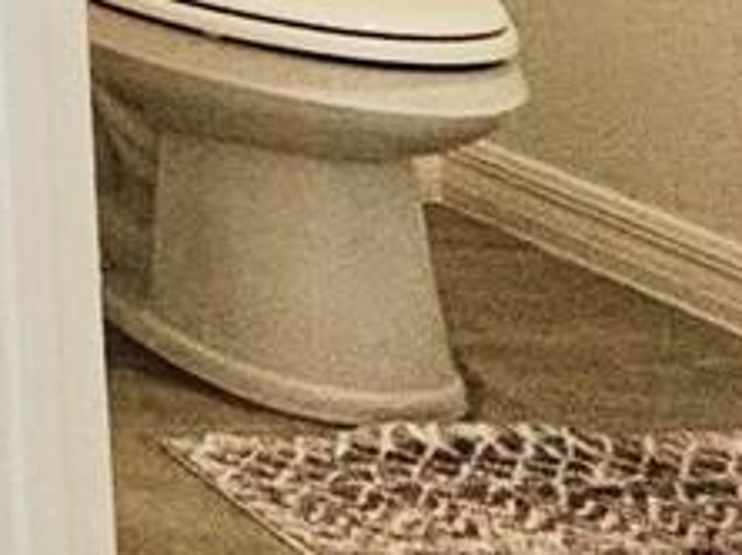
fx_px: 2163
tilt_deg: +3.6
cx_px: -1220
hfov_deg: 12.8
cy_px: -722
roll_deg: +0.1
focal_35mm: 101
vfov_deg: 12.1
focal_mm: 2.22
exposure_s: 1/120
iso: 100
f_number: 2.2
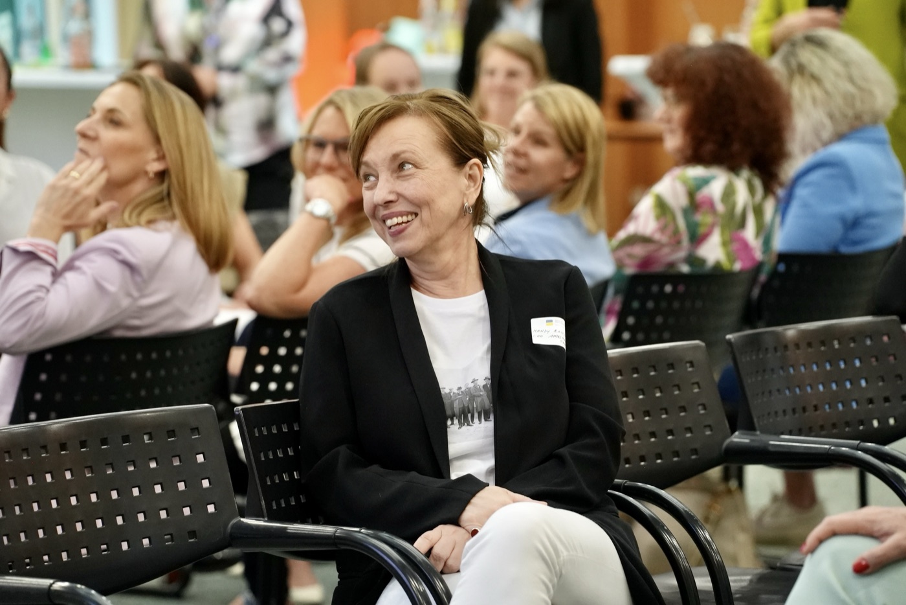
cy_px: 302
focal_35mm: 150
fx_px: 3776
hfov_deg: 13.7
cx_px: 453
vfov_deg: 9.2
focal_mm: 150
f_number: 4
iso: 8000
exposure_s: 1/160
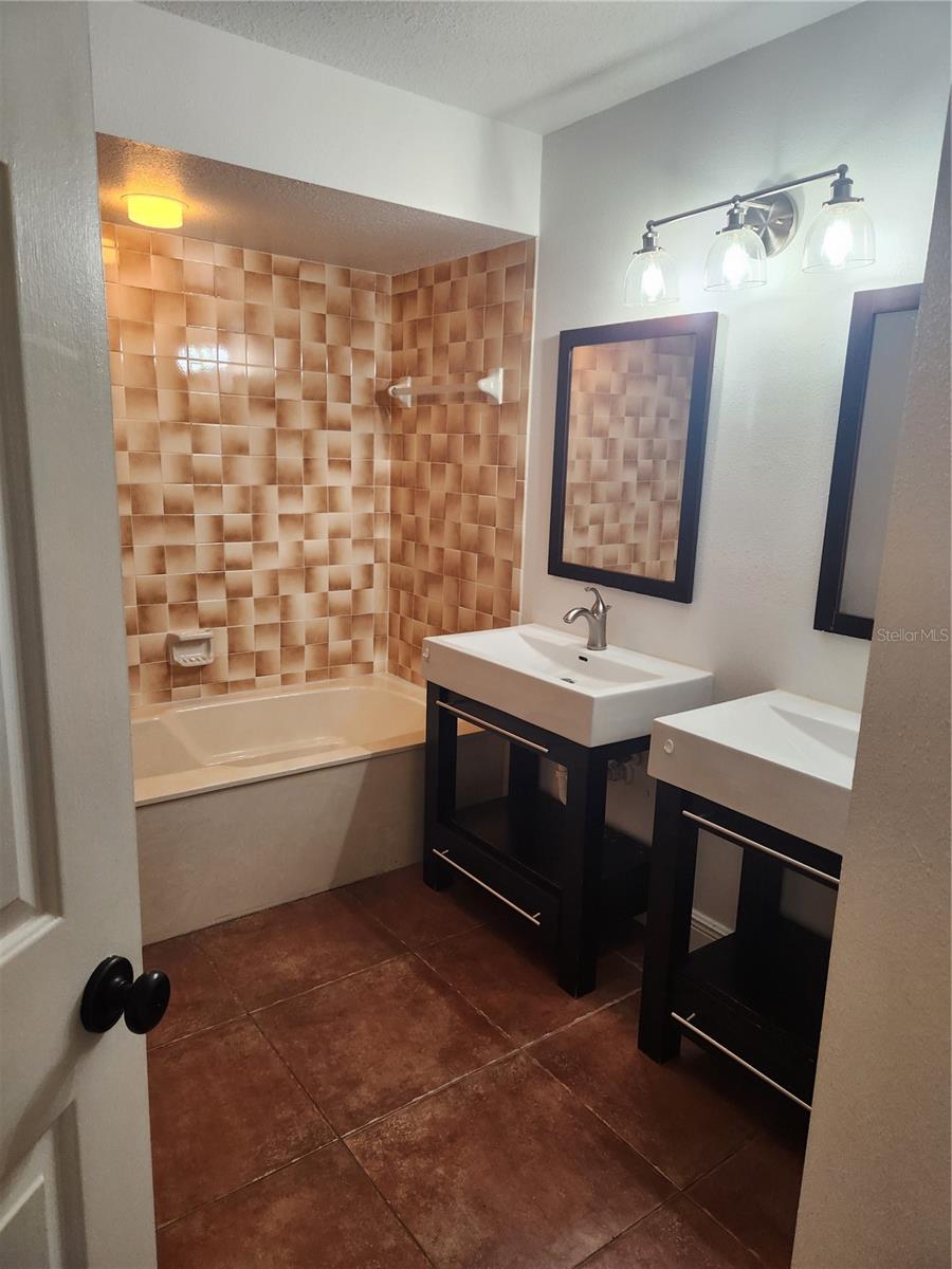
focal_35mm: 23
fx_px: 843
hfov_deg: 58.9
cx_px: 476
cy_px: 634
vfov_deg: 73.9
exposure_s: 1/120
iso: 200
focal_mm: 5.4
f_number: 1.8
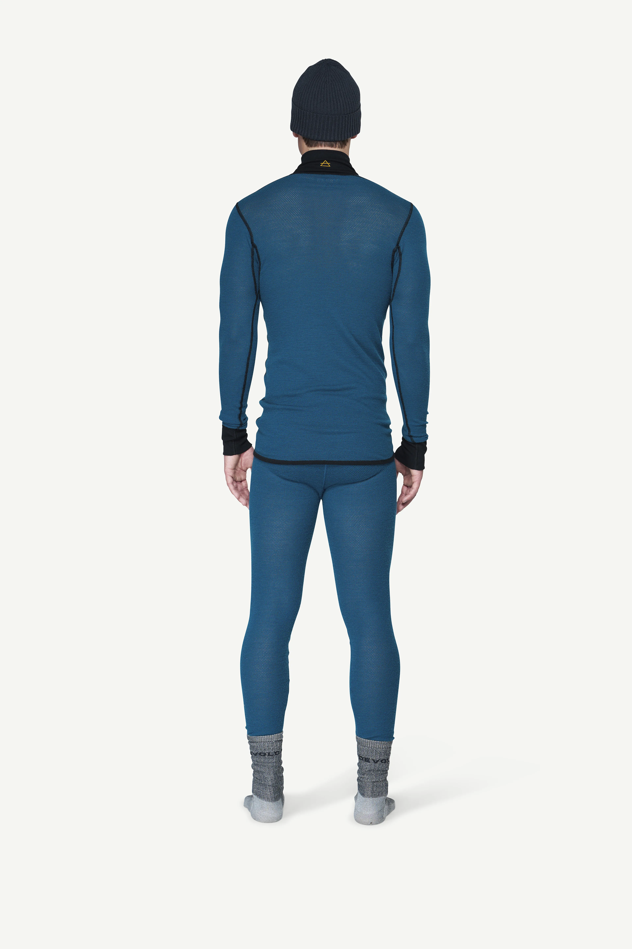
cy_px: 474
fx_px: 1843
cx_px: 316
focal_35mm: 70
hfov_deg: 19.5
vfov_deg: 28.8
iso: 100
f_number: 5.6
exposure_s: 1/50
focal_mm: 70
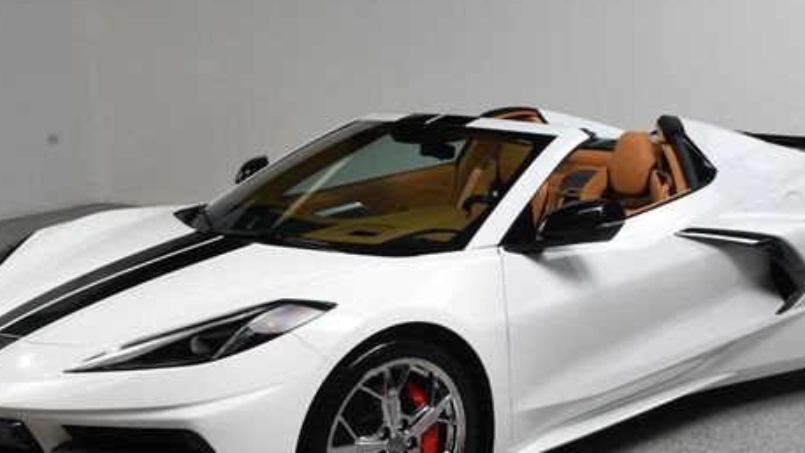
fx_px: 1217
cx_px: 438
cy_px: 307
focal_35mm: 57
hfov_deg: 36.6
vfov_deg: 21.0
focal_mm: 26
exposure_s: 1/160
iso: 100
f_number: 13
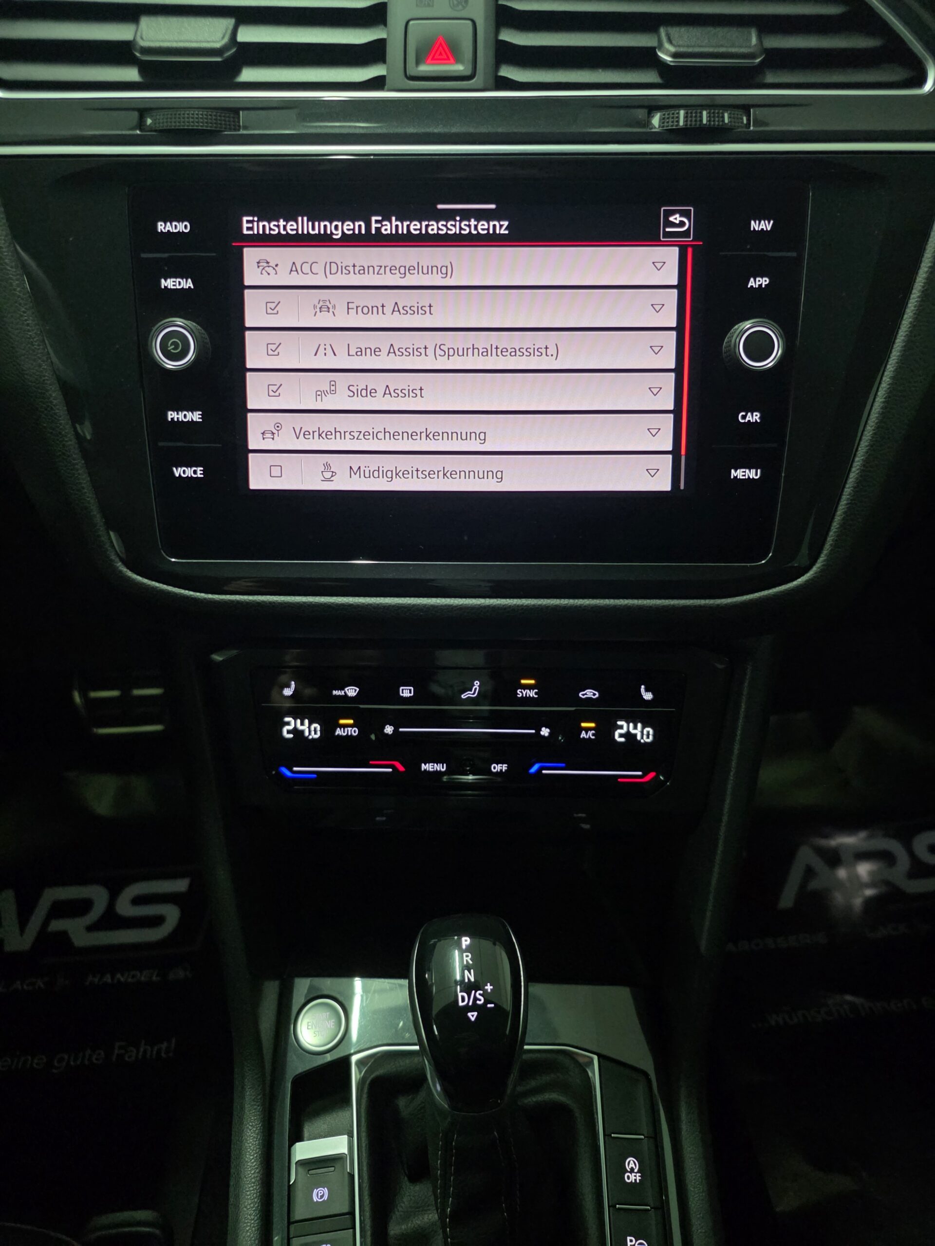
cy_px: 623
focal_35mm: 23
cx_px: 468
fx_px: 828
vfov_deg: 73.9
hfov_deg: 58.9
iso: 1600
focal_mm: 6.3
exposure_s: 1/100
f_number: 1.7
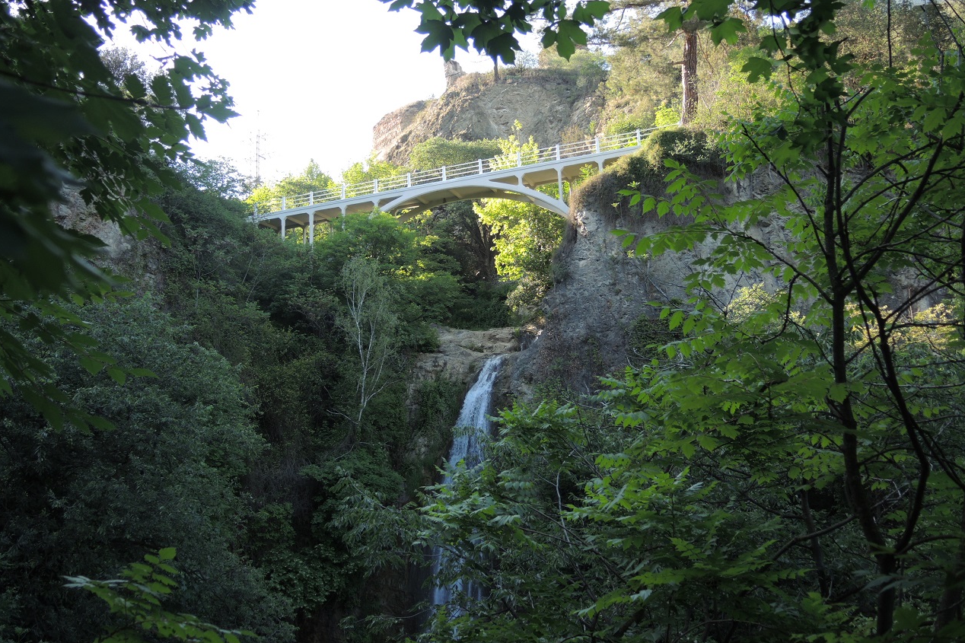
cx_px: 488
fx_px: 804
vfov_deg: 43.5
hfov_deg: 61.9
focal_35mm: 30
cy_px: 288
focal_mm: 6
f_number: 2
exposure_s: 1/200
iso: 80
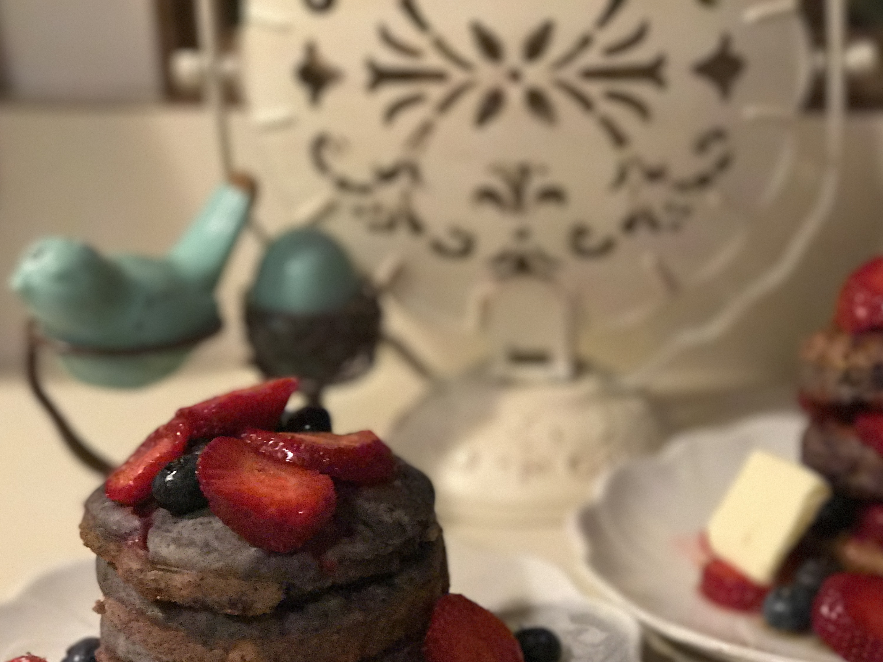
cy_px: 445
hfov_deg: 25.3
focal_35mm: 77
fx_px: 1964
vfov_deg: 19.1
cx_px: 558
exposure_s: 1/60
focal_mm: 6.6
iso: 800
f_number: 2.8
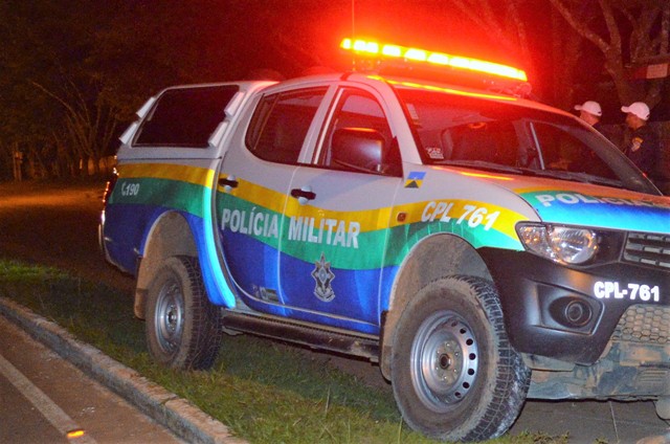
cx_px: 335
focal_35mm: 30
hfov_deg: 62.0
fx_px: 557
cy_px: 222
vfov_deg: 43.4
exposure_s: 1/60
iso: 3200
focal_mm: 20
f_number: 3.8
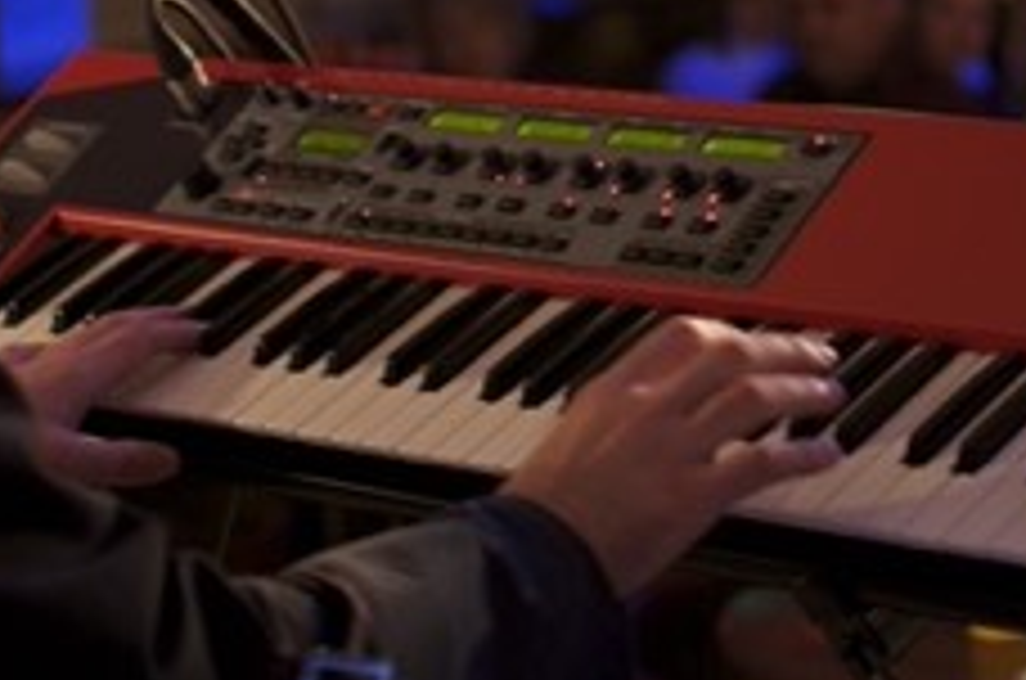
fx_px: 3675
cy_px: 146
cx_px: 410
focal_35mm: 129
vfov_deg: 10.5
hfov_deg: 15.9
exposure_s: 1/80
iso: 640
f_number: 1.8
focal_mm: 35
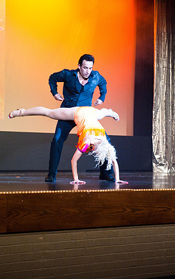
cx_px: 81
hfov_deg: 16.3
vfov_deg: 25.8
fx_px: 610
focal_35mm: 80
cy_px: 146
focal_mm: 70
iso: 3200
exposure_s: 1/200
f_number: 5
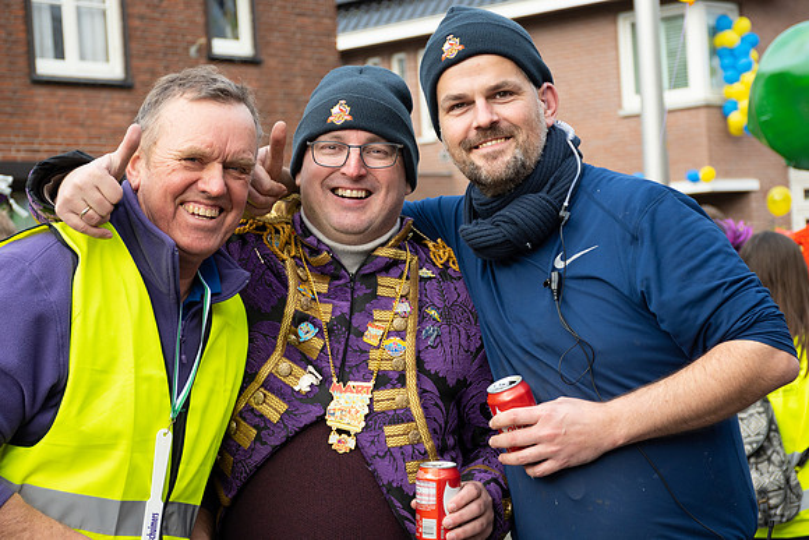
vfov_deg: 16.3
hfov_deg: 24.2
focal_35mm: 84
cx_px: 404
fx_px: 1888
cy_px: 270
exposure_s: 1/800
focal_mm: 56
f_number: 4.8
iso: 400
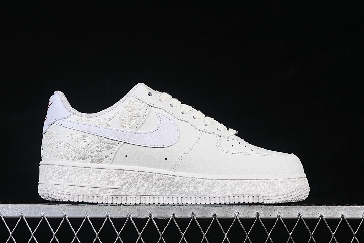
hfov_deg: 25.7
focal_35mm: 79
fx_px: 799
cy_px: 125
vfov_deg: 17.3
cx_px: 174
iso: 160
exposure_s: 1/80
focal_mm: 50
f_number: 8
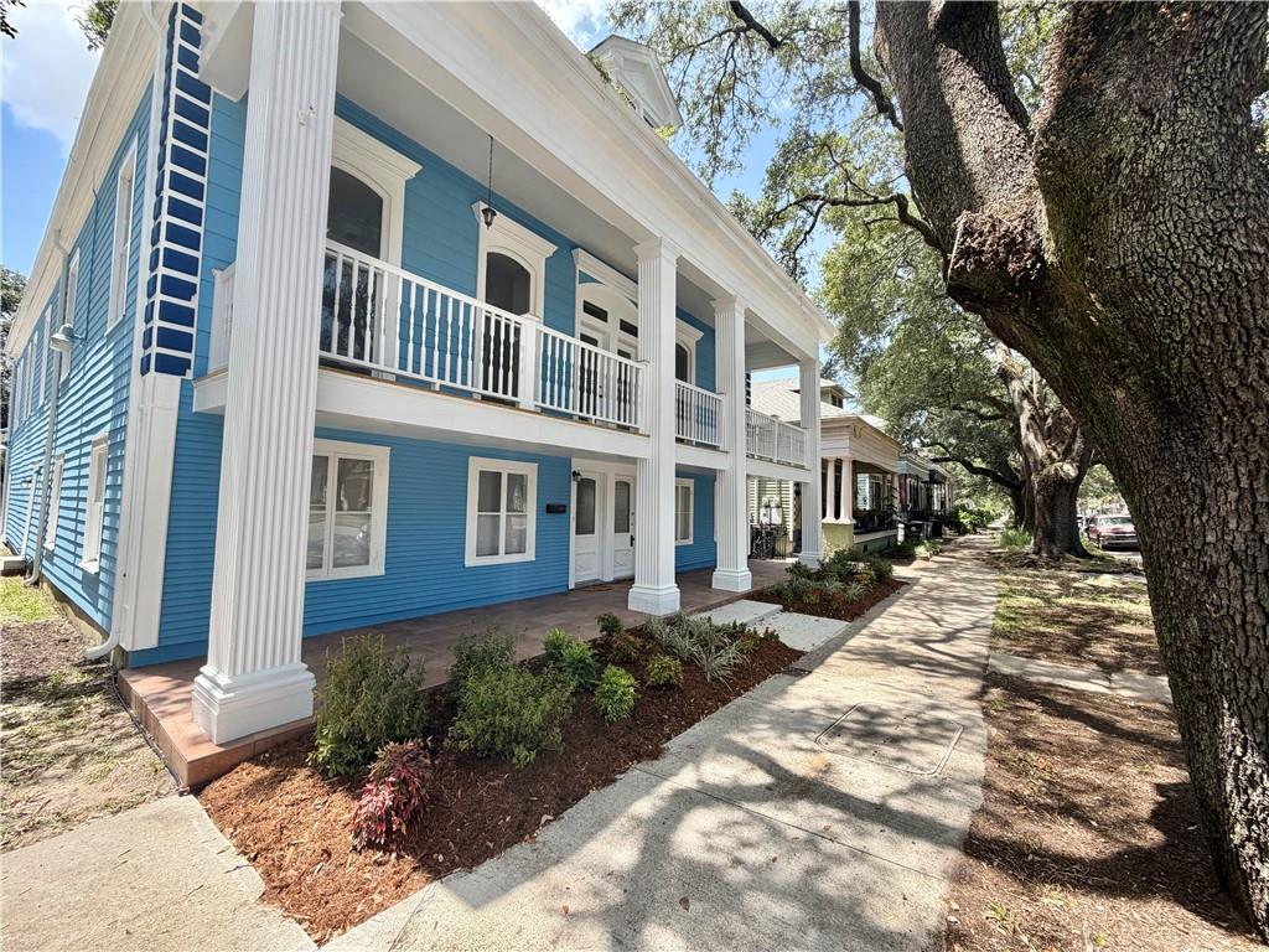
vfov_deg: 85.7
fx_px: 513
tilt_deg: +2.2
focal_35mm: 14
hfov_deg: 102.1
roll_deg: -1.0
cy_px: 476
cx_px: 634
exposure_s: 1/502
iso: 50
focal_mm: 2.22
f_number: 2.2
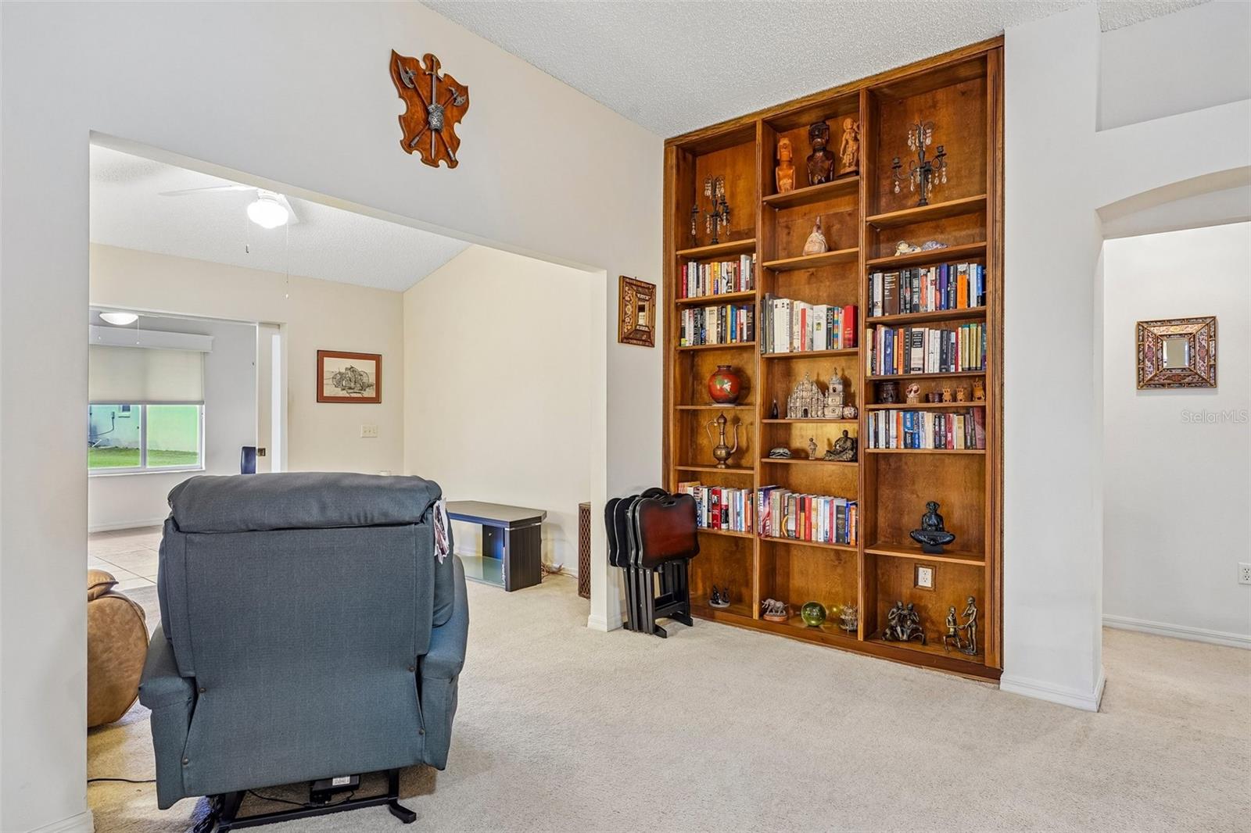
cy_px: 416
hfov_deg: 86.9
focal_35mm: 19
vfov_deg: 64.5
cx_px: 626
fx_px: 660
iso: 400
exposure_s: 1/1.67
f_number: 9
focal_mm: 19
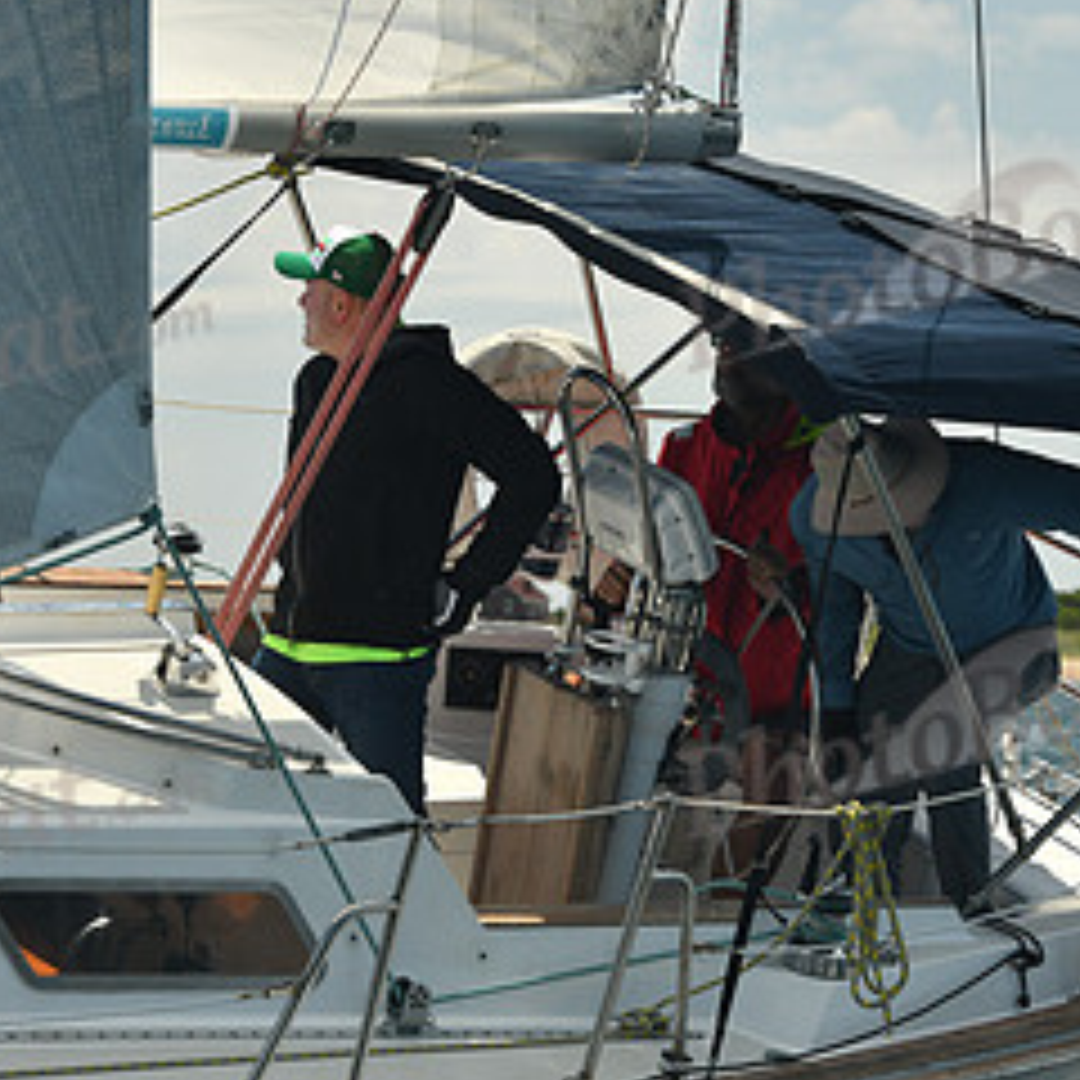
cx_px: 450
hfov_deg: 7.7
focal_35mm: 226
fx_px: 7977
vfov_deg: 7.7
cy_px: 551
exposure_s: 1/640
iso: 320
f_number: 8
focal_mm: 110
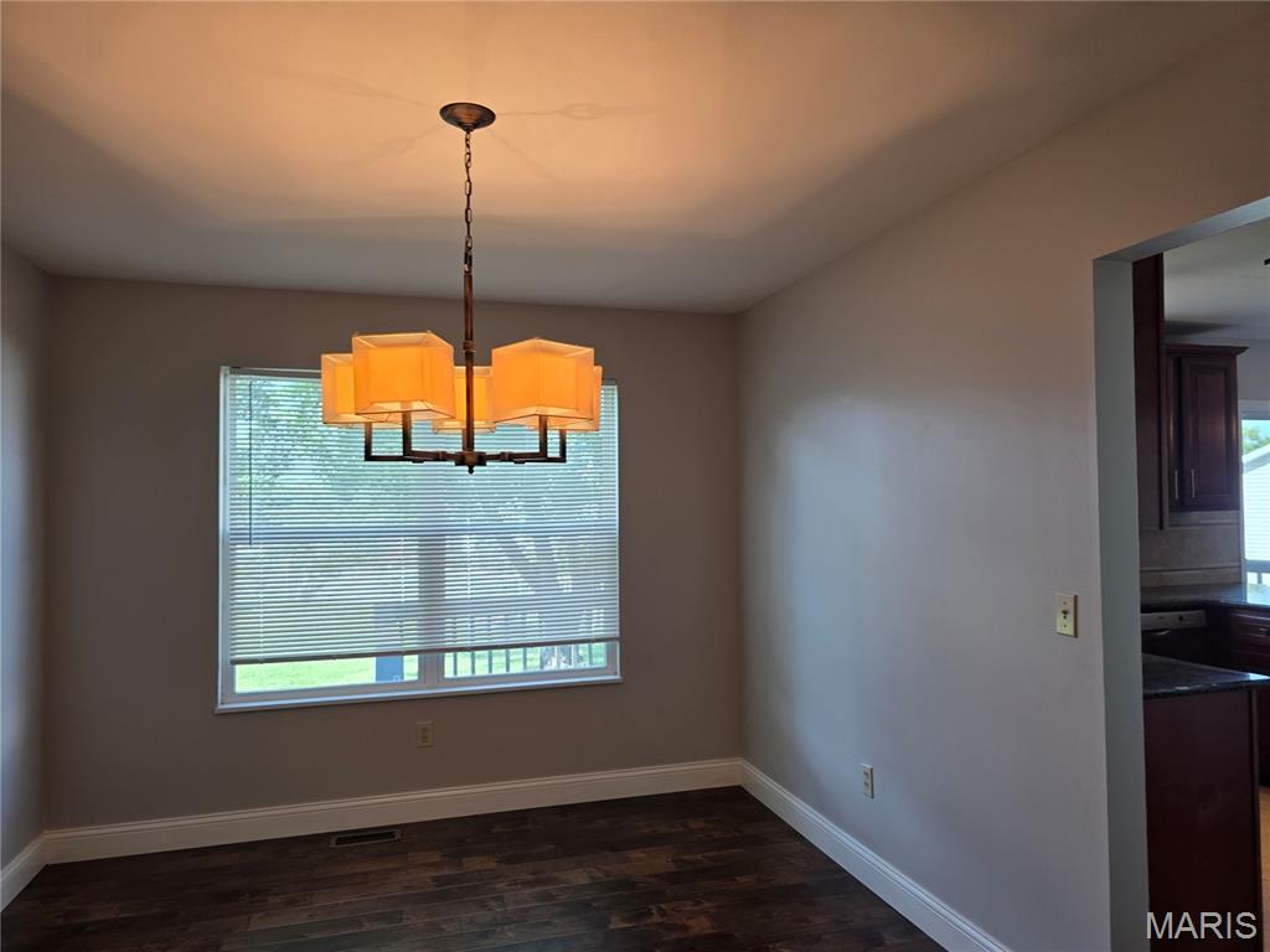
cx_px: 635
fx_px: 844
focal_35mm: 23
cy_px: 476
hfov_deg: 73.9
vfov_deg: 58.9
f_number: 1.7
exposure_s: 1/120
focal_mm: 6.3
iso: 64
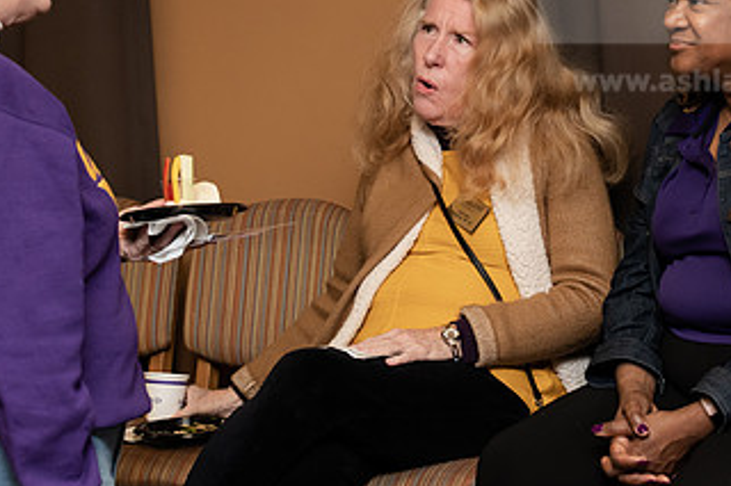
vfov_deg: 10.8
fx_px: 2577
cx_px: 468
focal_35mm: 127
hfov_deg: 16.1
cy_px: 129
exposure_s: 1/160
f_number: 5
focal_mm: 70
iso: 1000
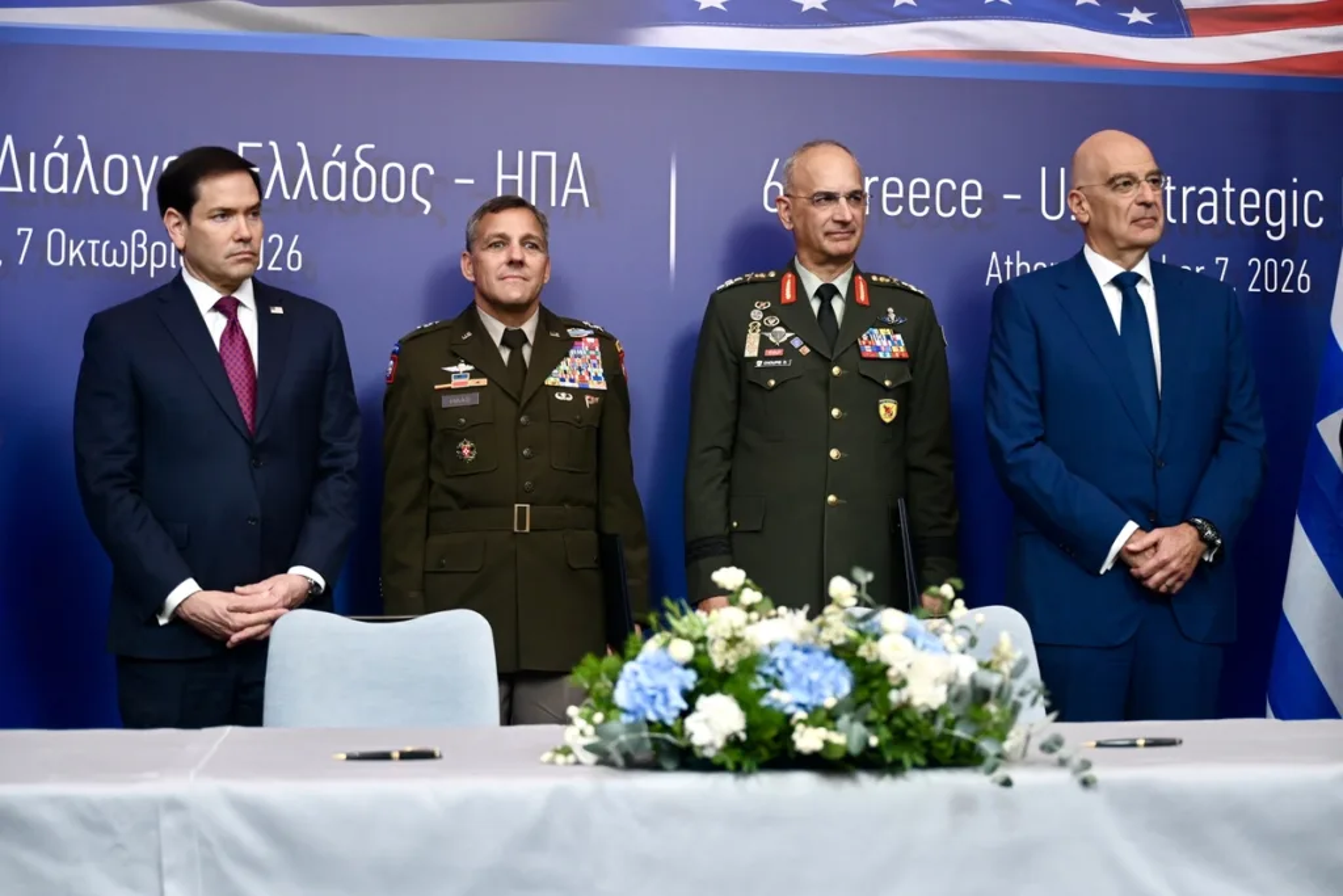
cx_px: 672
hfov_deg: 33.9
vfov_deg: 23.0
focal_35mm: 59
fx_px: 2201
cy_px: 448
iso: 2000
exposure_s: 1/640
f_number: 2.8
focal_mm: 59
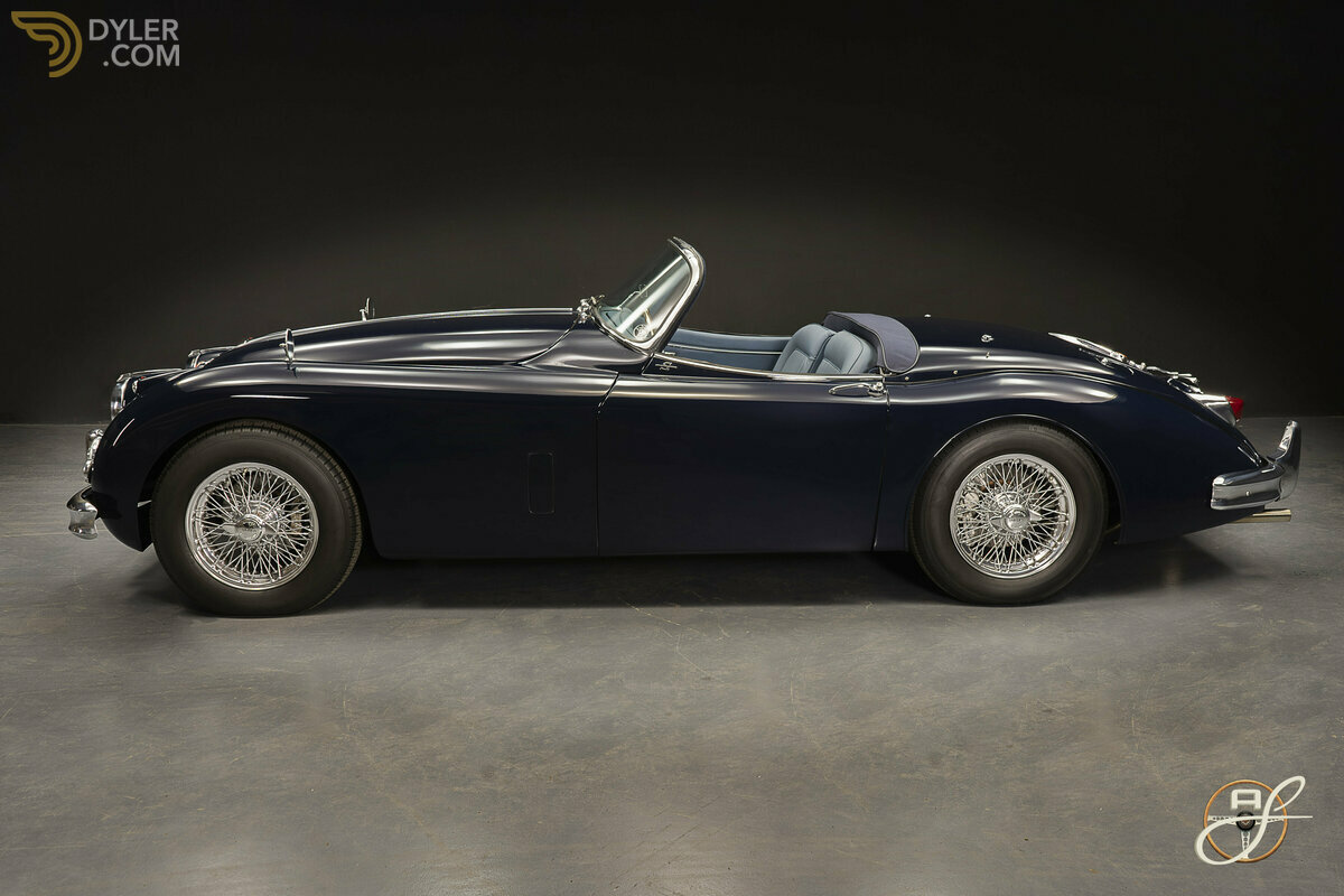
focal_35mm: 34
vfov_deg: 38.9
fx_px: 1269
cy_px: 448
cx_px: 672
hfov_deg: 55.8
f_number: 8
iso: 250
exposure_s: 1/1.25
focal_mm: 34
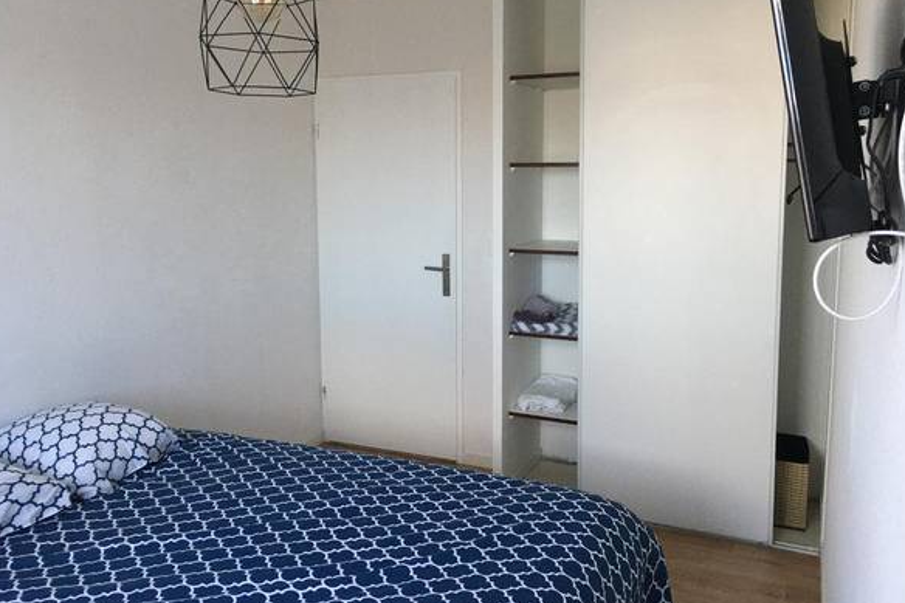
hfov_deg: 60.3
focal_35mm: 31
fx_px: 779
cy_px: 281
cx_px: 449
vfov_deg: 42.3
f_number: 2.2
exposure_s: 1/33
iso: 50
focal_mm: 4.15
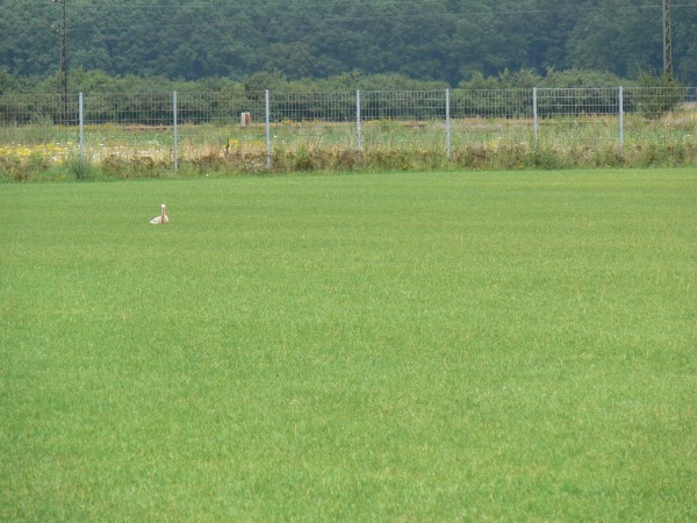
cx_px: 348
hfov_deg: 6.6
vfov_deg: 5.0
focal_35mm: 298
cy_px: 262
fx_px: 6000
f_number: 4.5
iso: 100
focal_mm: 63
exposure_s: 1/640
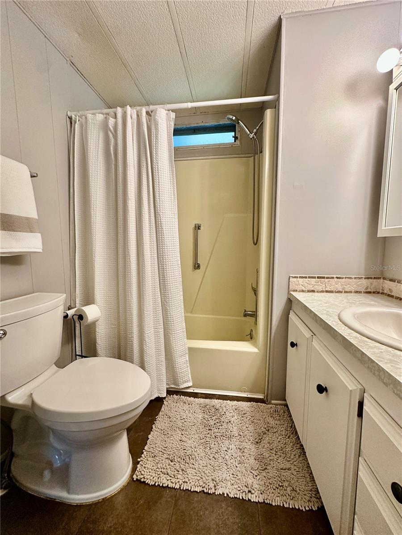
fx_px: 217
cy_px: 268
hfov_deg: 85.7
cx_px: 201
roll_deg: +0.1
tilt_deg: -6.5
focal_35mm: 14
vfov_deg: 102.1
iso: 200
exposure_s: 1/120
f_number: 2.2
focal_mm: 2.22
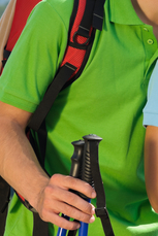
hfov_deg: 5.3
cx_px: 302
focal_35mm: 256
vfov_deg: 8.0
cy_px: 18
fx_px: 1683
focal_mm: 85
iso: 100
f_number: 6.3
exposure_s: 1/200
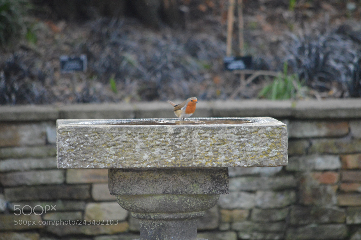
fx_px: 3006
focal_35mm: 300
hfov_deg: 6.9
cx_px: 180
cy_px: 120
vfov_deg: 4.6
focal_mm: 200
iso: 2800
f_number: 5.6
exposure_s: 1/500
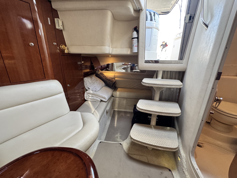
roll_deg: -1.6
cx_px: 118
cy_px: 89
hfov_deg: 102.1
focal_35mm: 14
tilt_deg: -18.0
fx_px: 96
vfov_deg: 85.7
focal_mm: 2.22
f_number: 2.2
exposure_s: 1/99
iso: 250
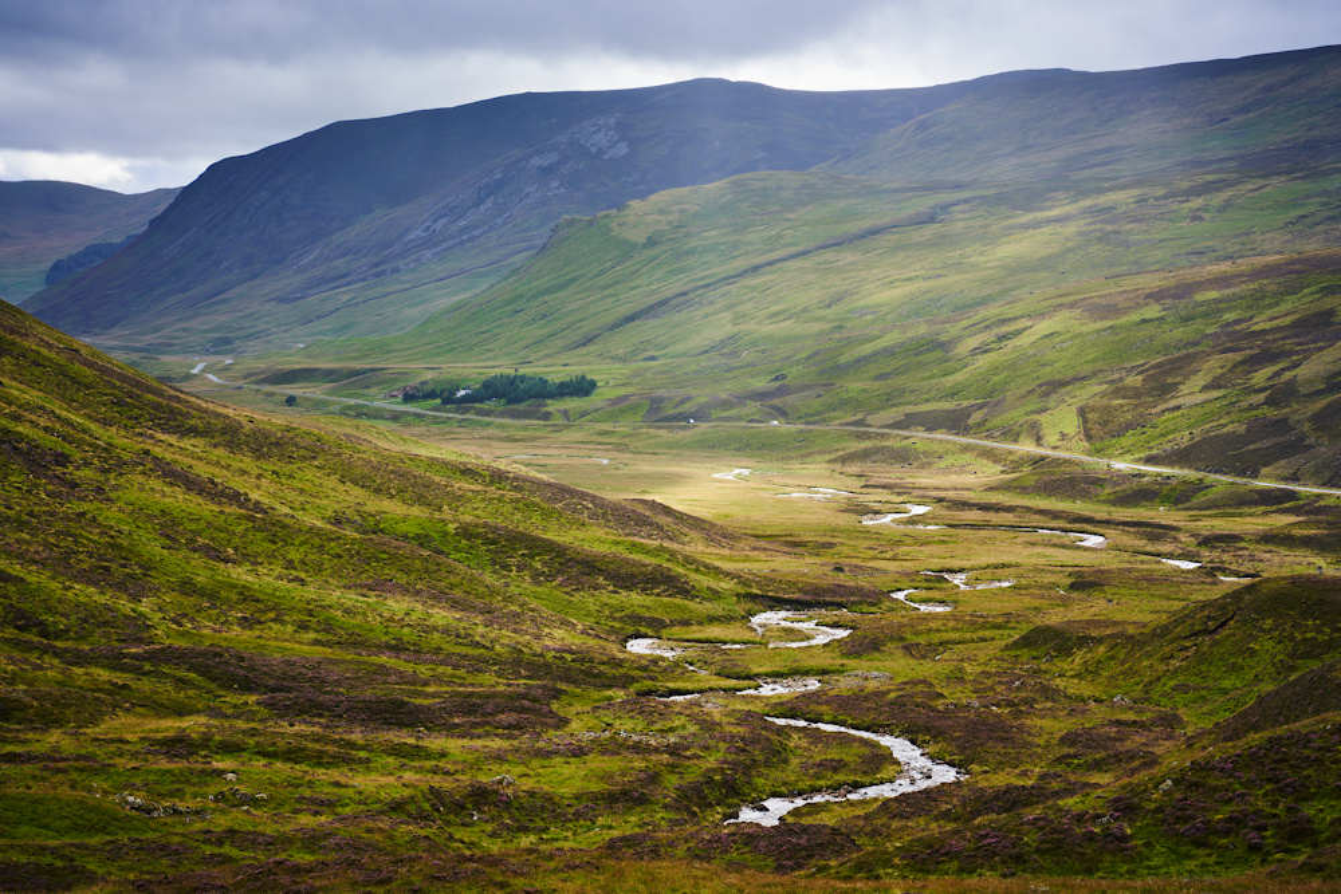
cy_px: 447
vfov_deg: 16.1
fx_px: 3166
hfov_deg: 23.9
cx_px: 670
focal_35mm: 85
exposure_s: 1/50
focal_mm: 85
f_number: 11
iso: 100
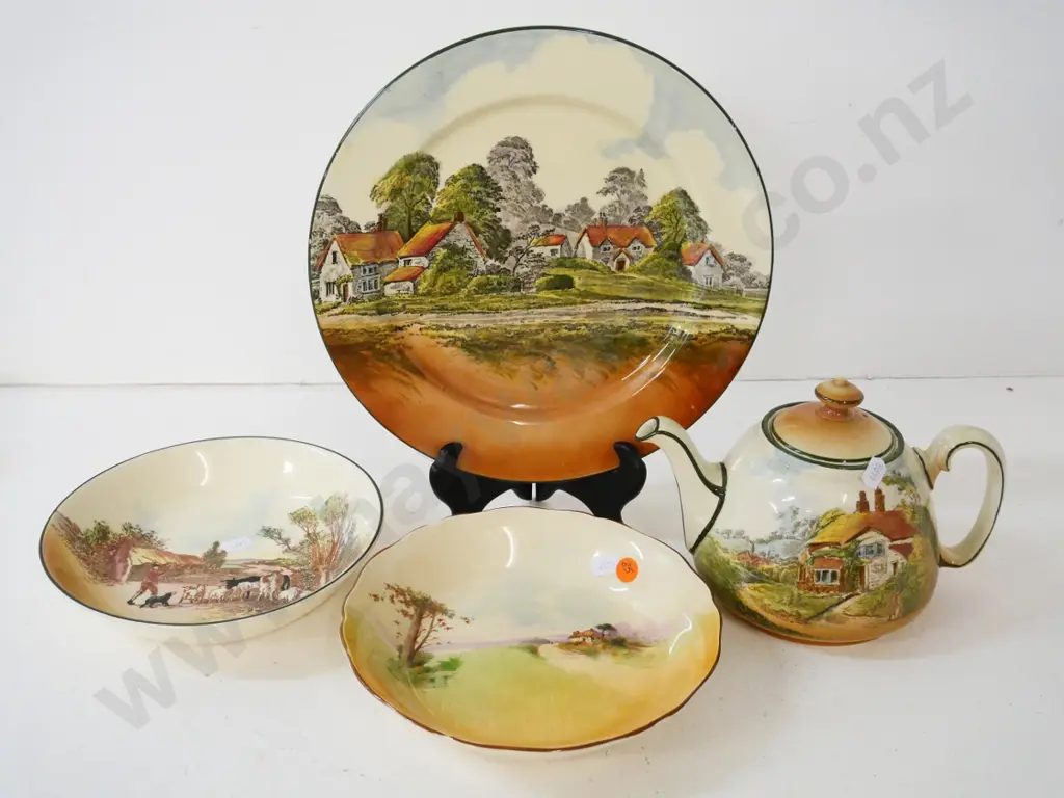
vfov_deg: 39.7
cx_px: 532
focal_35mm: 36
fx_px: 1107
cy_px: 399
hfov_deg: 51.4
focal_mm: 18
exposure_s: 1/100
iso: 3200
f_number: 5.6
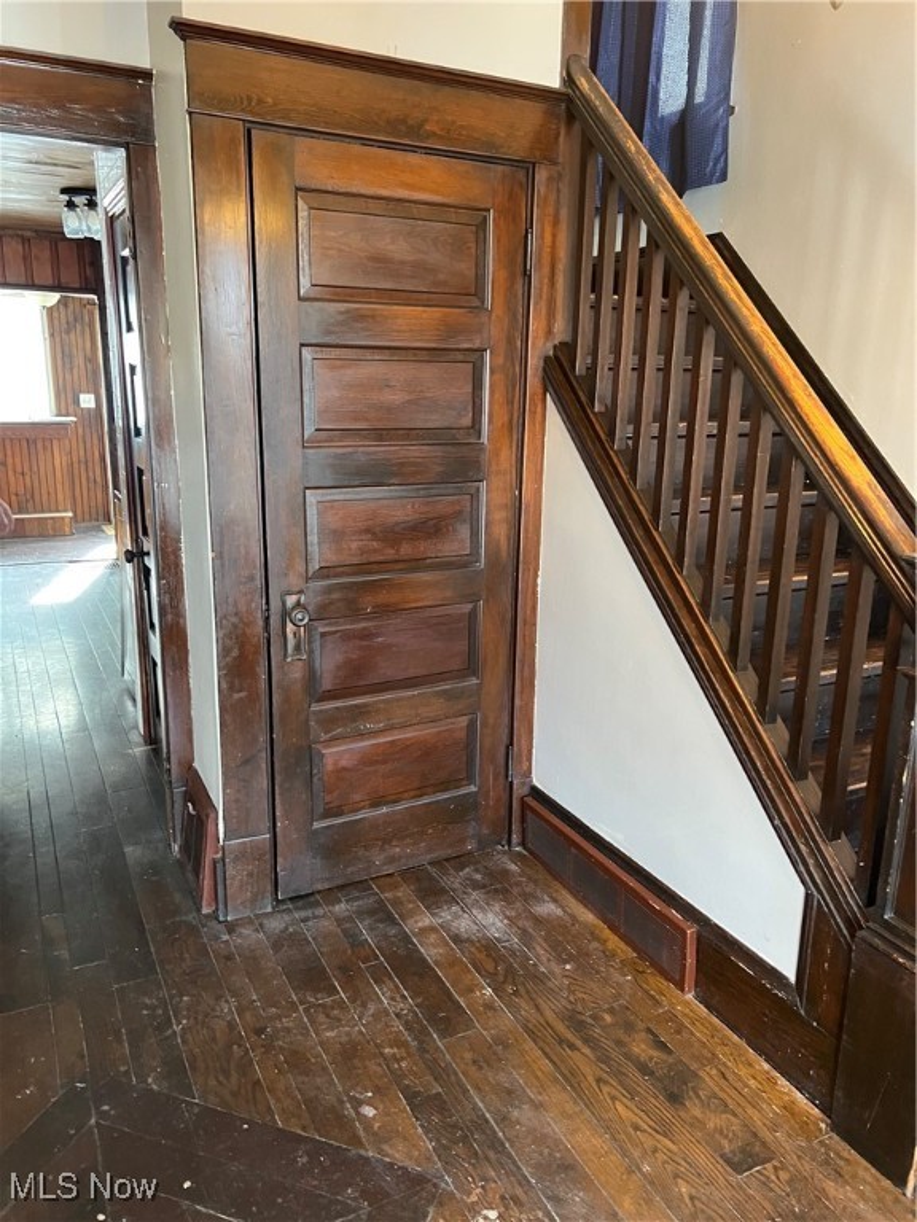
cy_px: 611
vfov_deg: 67.3
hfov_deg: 53.1
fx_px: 918
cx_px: 458
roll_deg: -0.5
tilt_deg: -14.4
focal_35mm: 26
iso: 400
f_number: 1.5
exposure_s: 1/60
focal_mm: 5.7
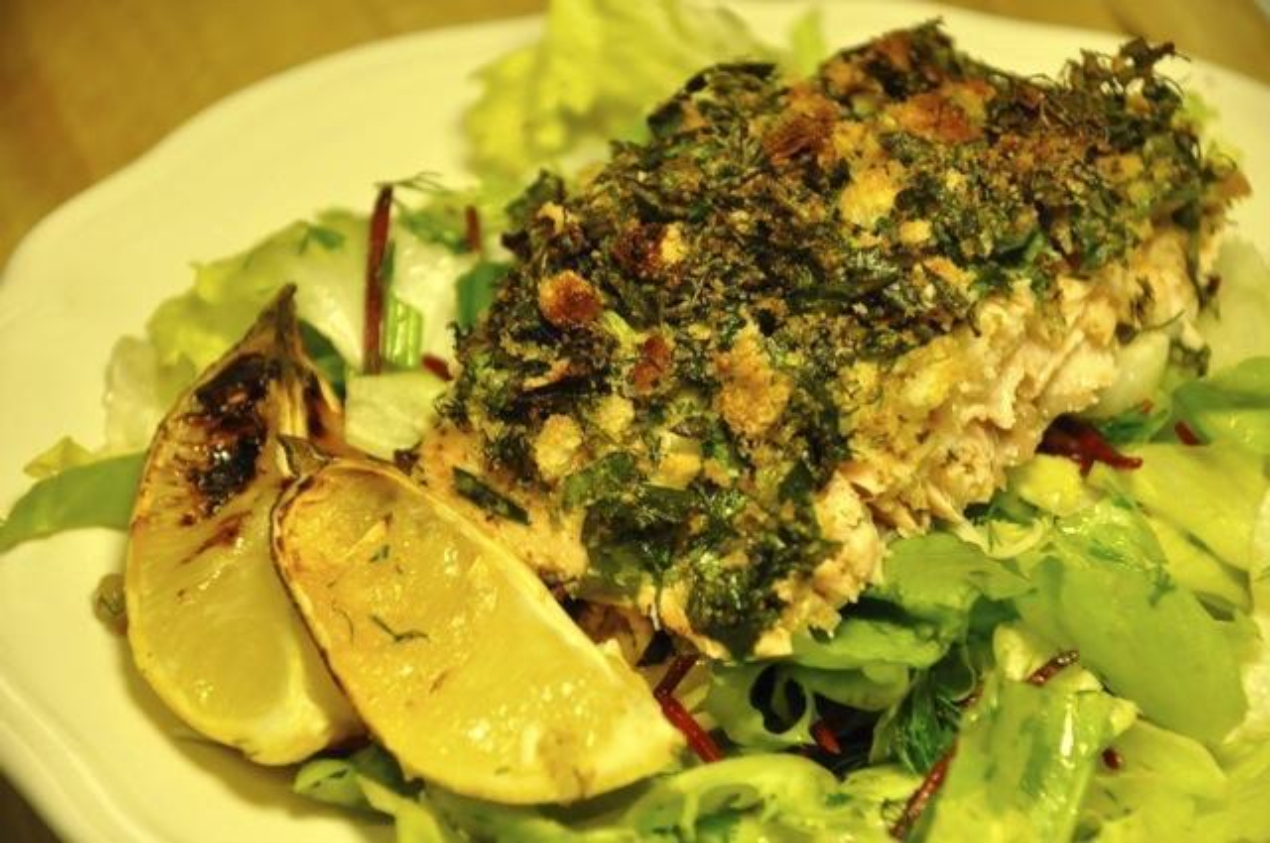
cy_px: 422
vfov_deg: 8.7
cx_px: 635
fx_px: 5549
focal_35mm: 158
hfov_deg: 13.1
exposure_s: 1/100
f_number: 5.6
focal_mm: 105
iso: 1600
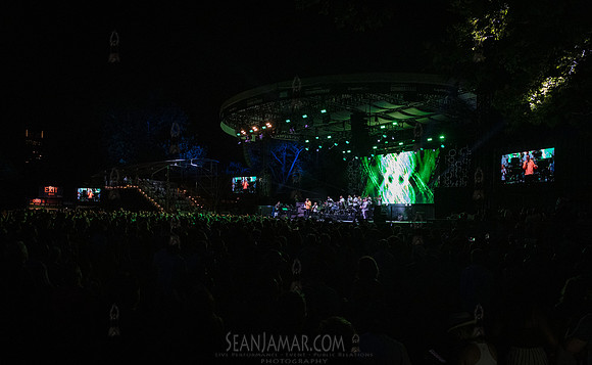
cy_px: 211
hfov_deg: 70.1
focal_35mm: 26
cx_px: 277
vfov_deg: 46.6
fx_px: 422
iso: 5000
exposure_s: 1/500
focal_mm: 24
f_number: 4
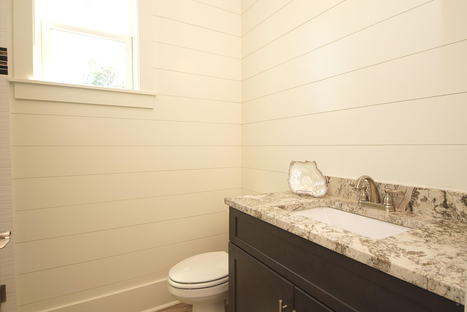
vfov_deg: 67.4
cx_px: 234
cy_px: 156
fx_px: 234
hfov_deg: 90.0
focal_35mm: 18
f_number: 4.5
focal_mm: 12
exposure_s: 1/160
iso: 640
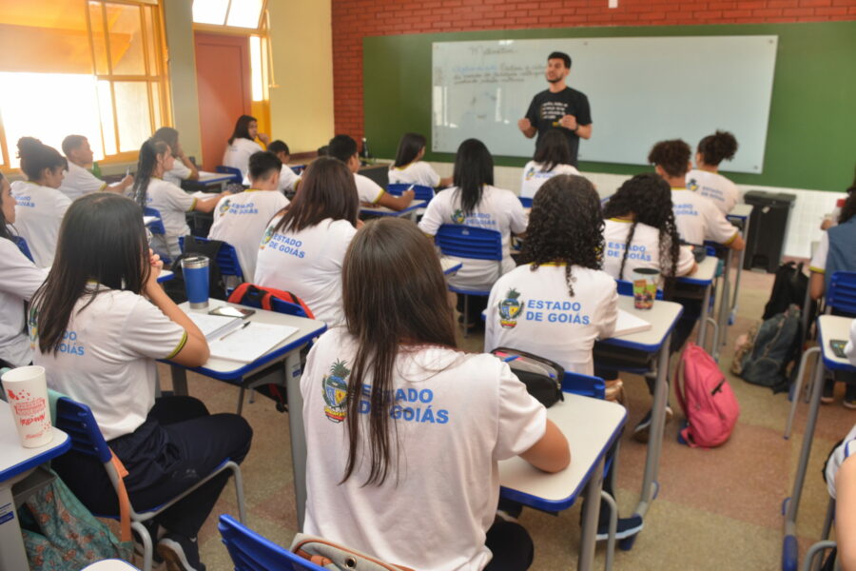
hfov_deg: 67.4
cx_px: 428
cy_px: 286
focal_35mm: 27
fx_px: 642
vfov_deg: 47.9
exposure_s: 1/60
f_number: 5.6
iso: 400
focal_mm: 18
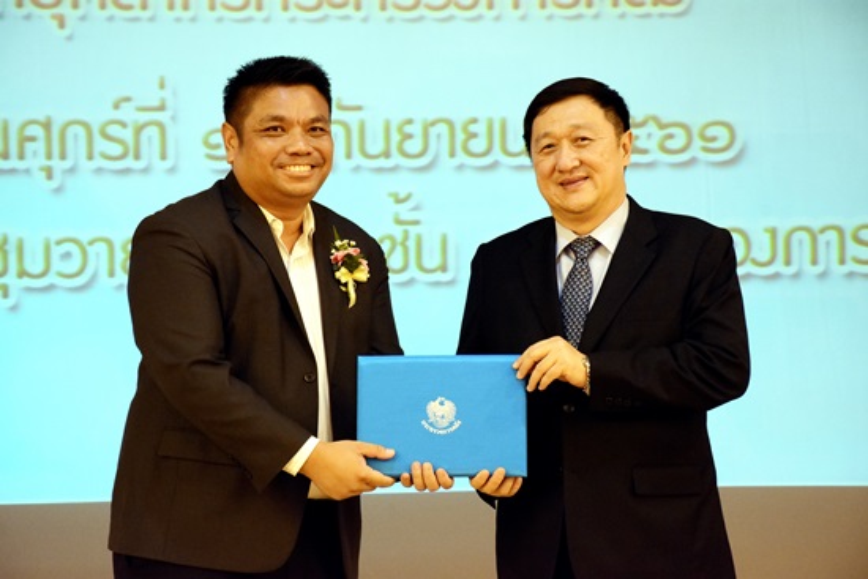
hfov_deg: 13.7
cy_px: 290
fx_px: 3617
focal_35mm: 150
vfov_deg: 9.2
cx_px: 434
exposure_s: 1/60
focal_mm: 100
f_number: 9
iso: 2000
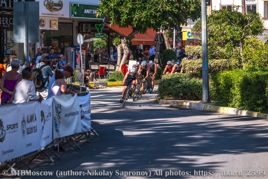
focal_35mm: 140
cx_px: 134
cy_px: 90
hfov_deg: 14.7
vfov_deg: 9.8
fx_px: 1042
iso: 320
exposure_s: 1/1250
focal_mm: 140
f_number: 6.3
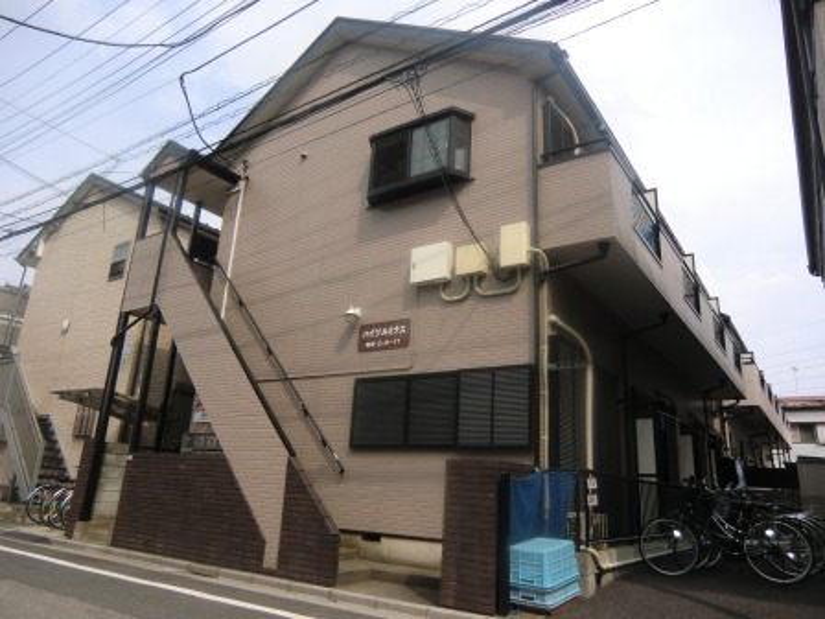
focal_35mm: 24
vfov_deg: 56.8
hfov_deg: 71.6
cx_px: 412
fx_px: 572
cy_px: 310
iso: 64
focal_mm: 4.3
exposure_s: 1/640
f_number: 3.2
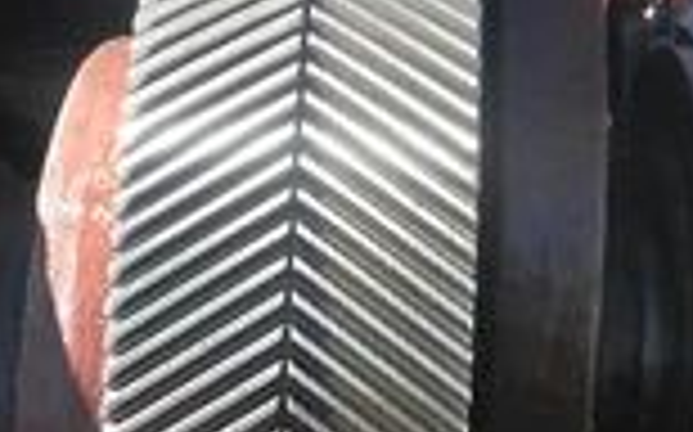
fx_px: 1453
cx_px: 243
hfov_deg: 26.7
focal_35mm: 77
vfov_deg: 16.9
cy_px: 225
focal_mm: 5
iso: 64
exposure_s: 1/200
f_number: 3
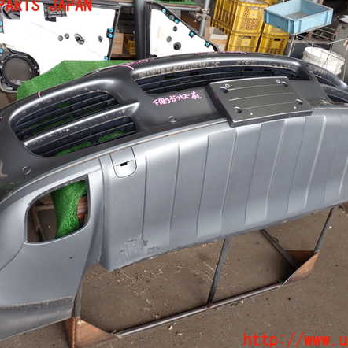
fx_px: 409
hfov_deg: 46.0
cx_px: 185
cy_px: 173
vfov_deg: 46.0
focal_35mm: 36
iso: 100
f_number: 3.2
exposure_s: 1/60
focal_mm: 5.4
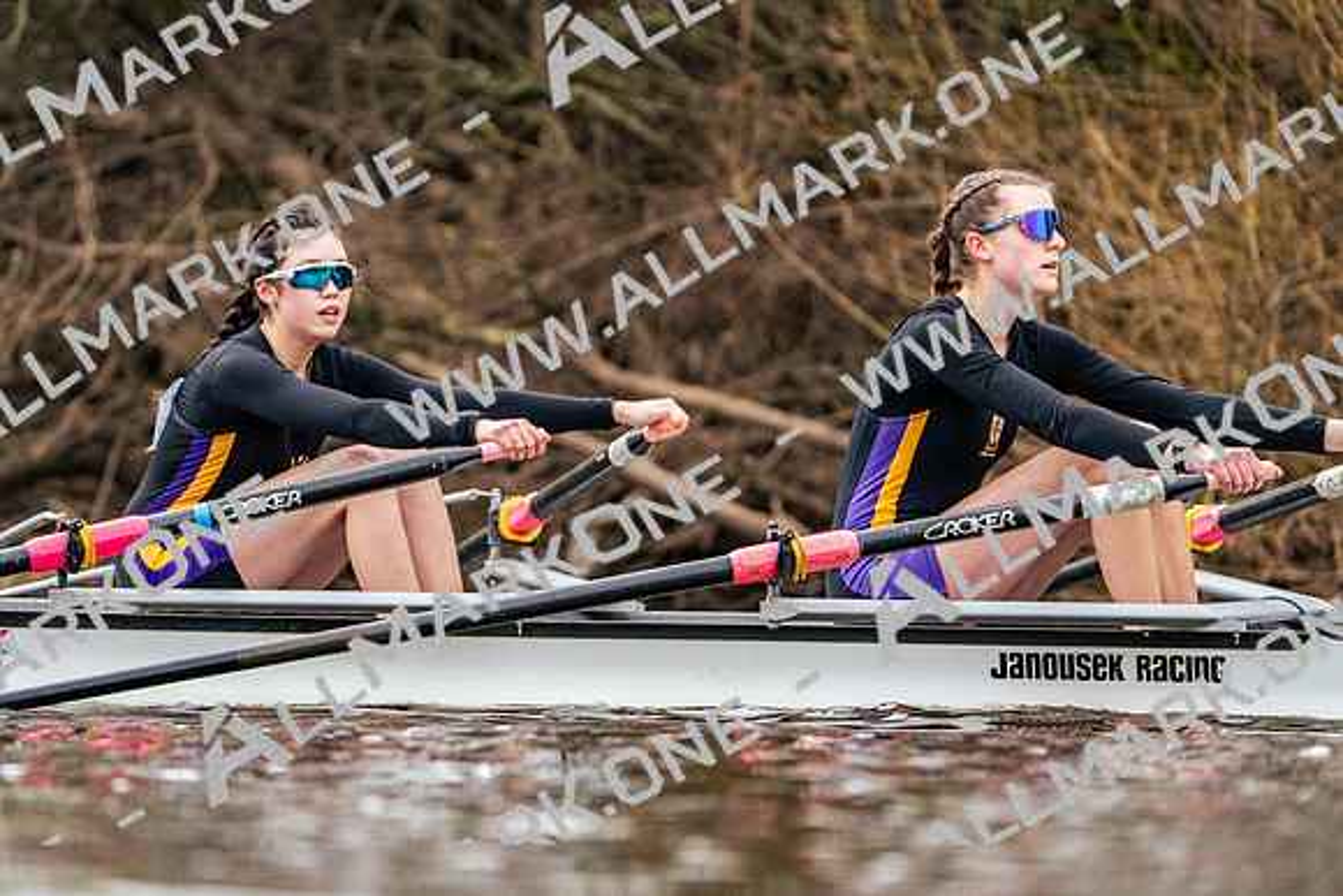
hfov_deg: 5.8
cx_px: 672
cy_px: 448
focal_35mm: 353
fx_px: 13171
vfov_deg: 3.9
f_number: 6.3
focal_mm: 353
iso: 3200
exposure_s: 1/2000
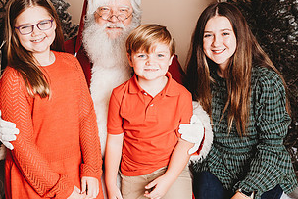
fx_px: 414
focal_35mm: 50
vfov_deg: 27.0
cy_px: 83
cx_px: 137
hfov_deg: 39.6
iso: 100
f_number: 2.8
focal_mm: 24
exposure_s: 1/160
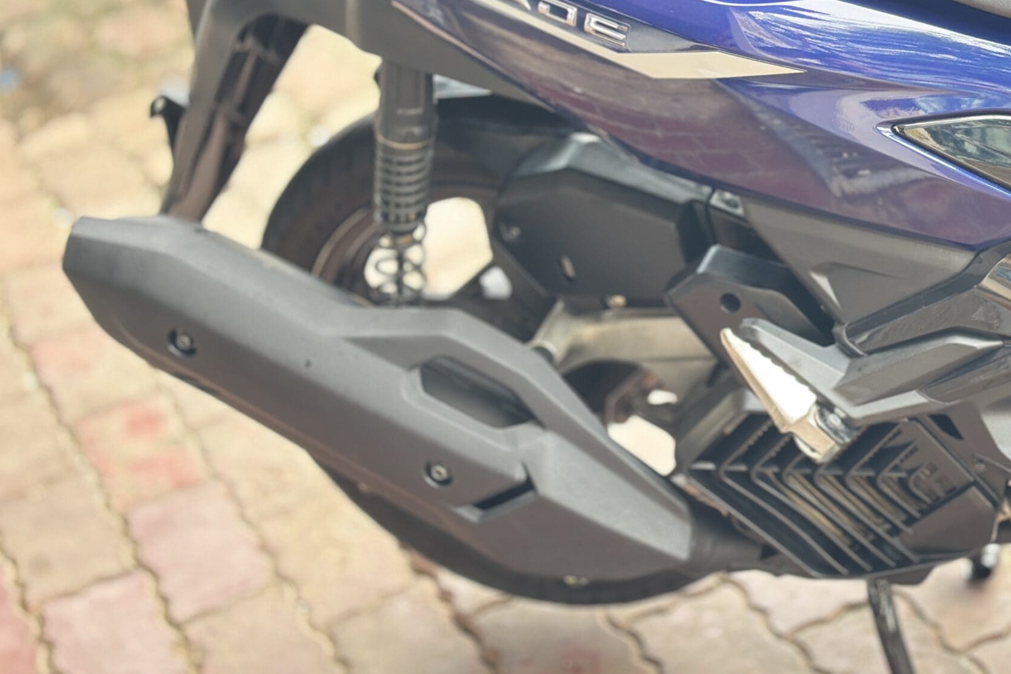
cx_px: 742
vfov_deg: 17.9
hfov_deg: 26.4
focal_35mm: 76
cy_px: 182
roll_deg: +14.7
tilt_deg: -26.6
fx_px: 2134
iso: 125
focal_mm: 6.86
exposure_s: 1/65
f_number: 1.78
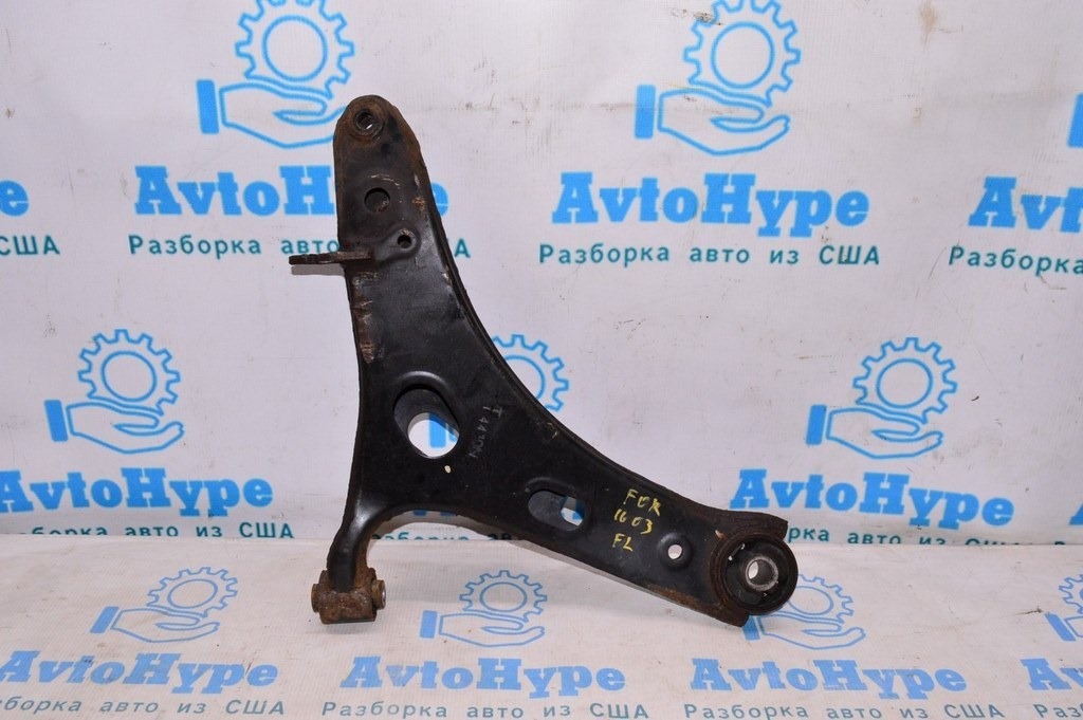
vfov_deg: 41.6
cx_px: 542
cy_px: 360
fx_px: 947
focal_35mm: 32
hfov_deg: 59.5
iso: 1600
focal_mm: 21
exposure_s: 1/200
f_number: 8
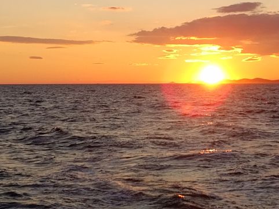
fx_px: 725
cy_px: 56
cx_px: 232
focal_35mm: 90
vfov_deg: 16.3
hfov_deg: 21.4
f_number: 2.2
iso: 50
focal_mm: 4.75
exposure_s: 1/450
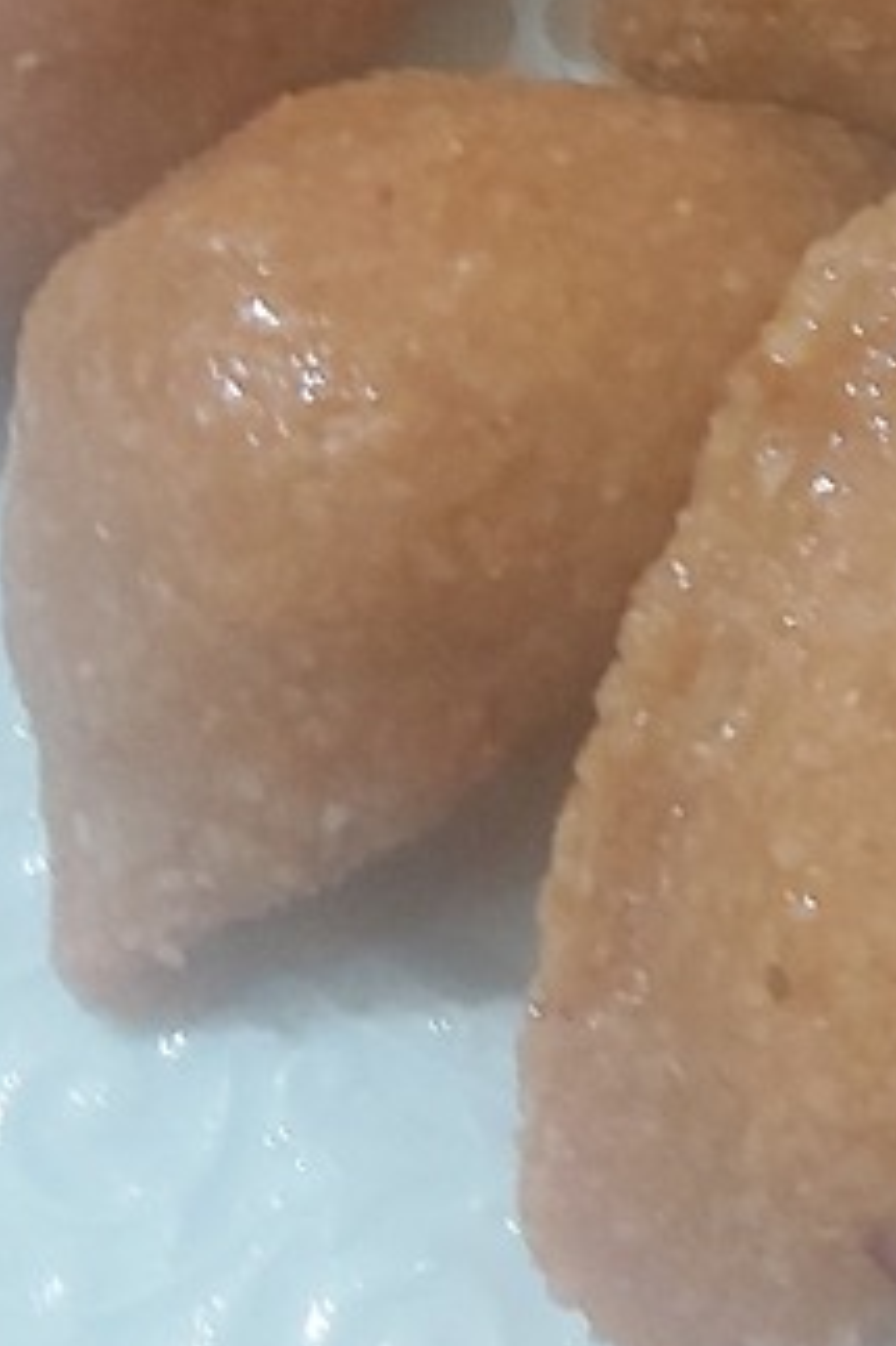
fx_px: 2878
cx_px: 1067
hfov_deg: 16.9
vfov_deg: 25.6
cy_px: 167
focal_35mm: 77
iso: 400
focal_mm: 3.92
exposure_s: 1/25
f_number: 1.7
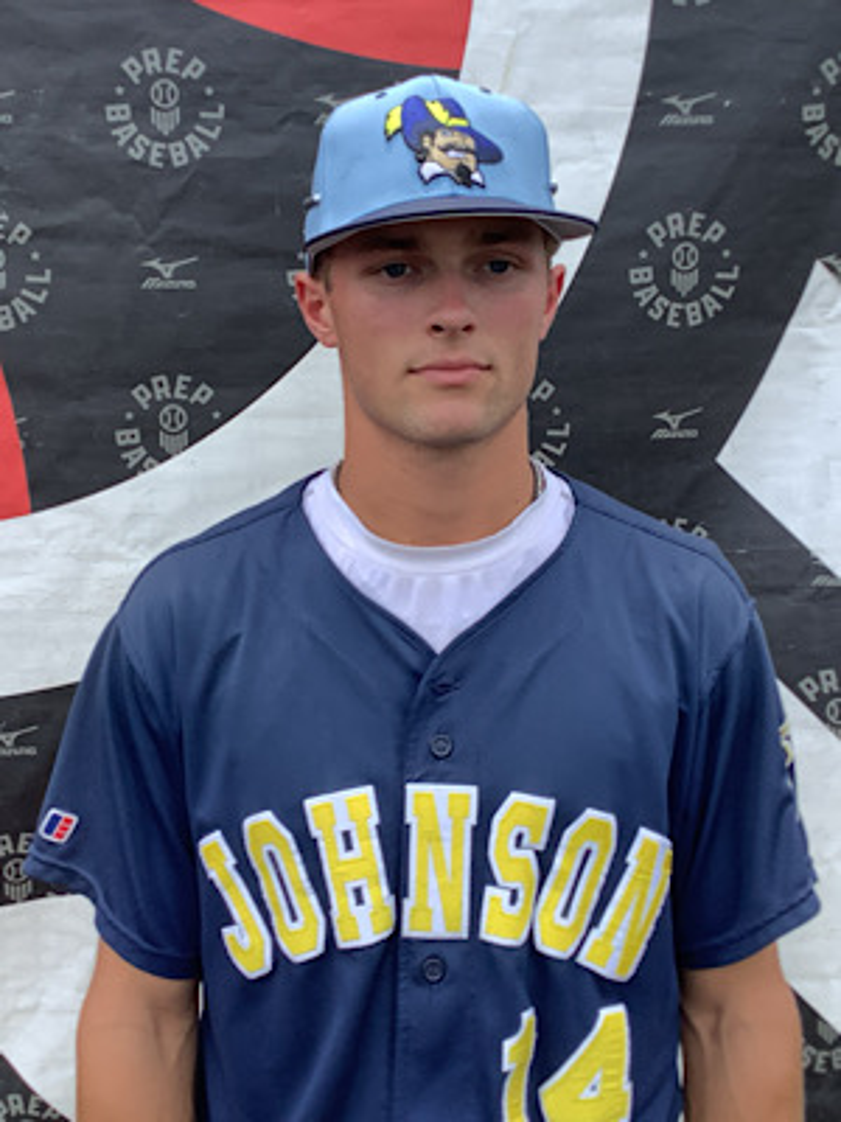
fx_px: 1004
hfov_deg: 45.4
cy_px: 561
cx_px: 420
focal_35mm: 31
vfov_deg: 58.4
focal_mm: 3.3
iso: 25
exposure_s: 1/543
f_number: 2.4
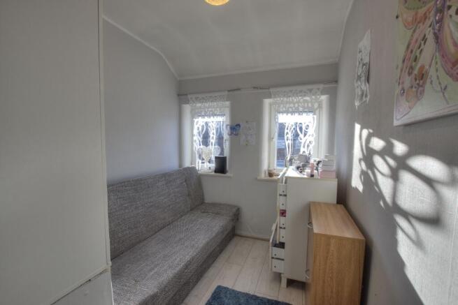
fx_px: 191
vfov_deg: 77.4
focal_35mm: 15
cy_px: 152
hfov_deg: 100.4
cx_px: 229
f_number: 8
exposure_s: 1/125
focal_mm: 10
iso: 400
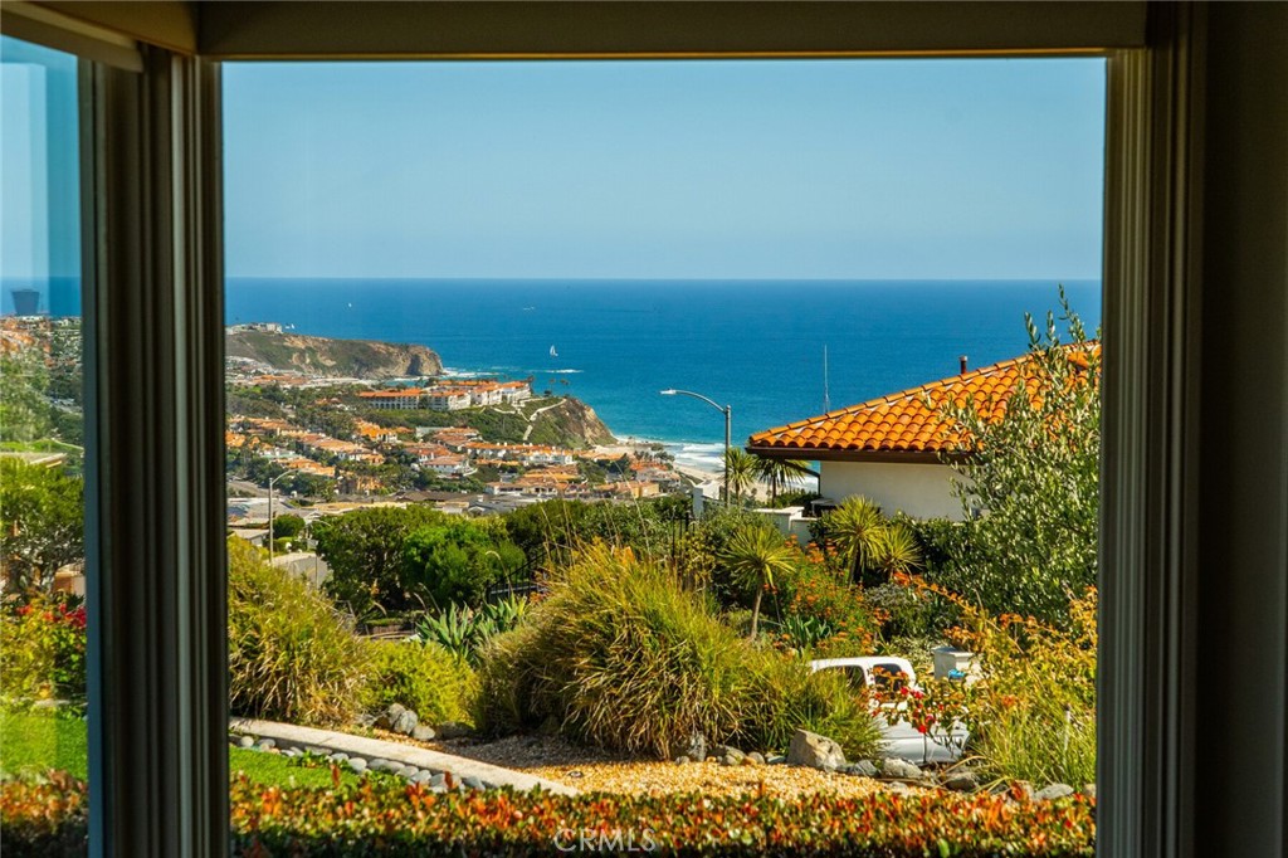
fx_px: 2503
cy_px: 429
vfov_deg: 19.4
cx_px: 644
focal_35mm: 70
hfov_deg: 28.9
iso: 500
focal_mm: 47
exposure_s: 1/400
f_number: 10
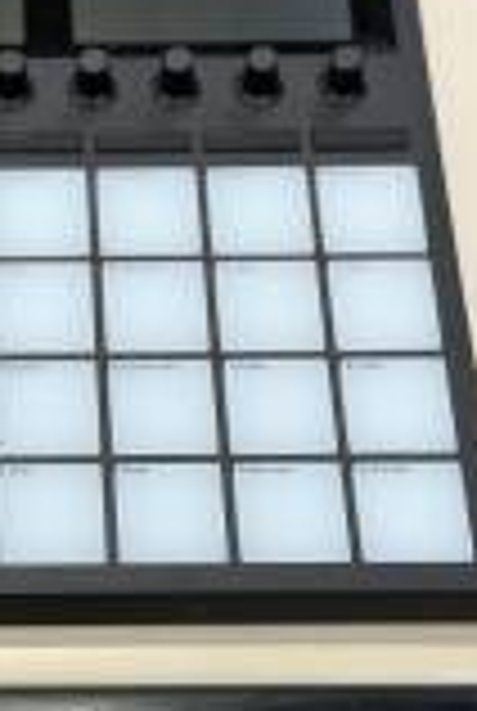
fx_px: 2493
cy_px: 117
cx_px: -54
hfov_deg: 10.8
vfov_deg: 16.1
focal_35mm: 126
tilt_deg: -51.2
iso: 64
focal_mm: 6.76
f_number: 1.78
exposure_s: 1/60
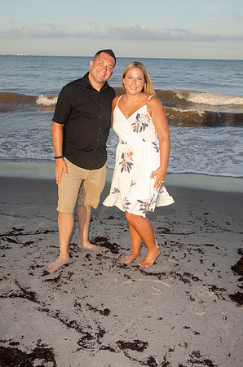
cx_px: 122
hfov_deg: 30.7
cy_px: 184
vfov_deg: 45.0
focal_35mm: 44
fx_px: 442
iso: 100
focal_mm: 29
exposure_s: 1/250
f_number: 7.1
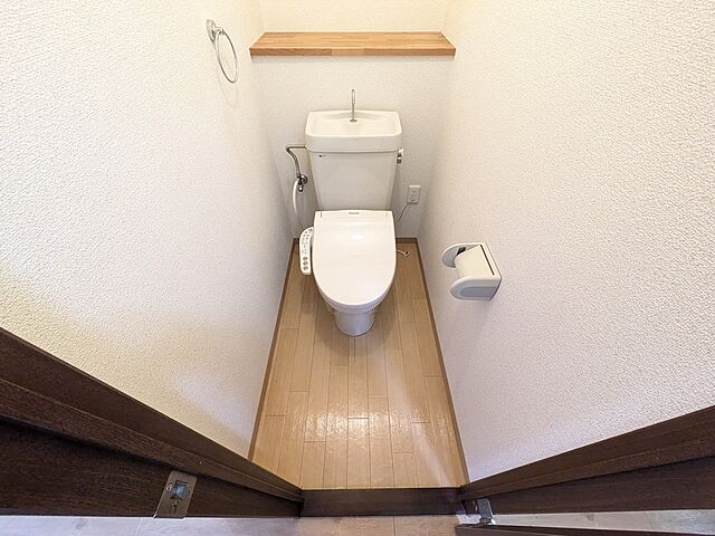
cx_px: 358
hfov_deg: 102.1
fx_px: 289
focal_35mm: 14
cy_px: 268
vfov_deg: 85.7
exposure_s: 1/40
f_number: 2.2
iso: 810
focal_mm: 1.83
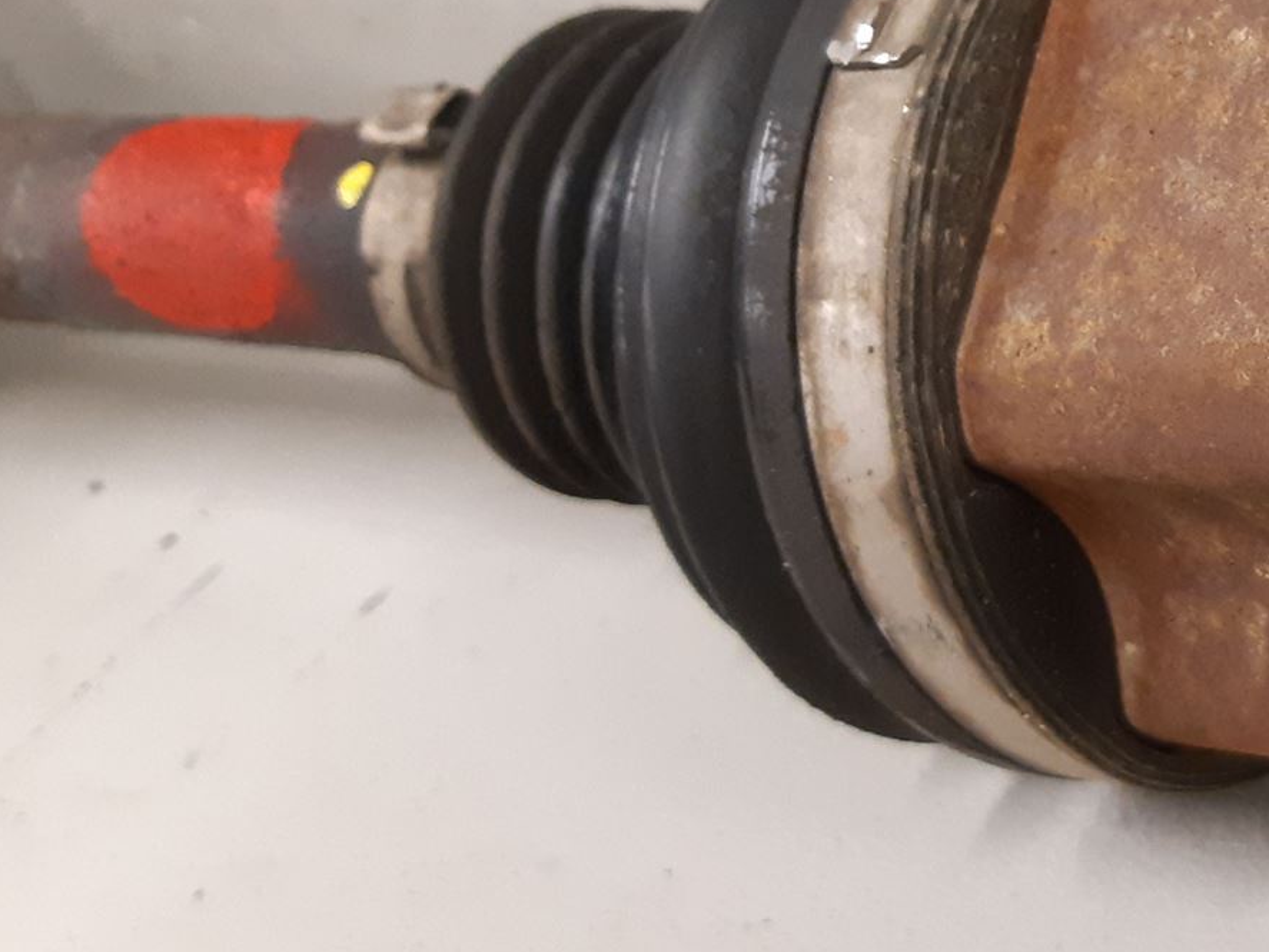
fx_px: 2200
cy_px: 290
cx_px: 1411
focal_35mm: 60
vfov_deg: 24.3
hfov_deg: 29.0
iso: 250
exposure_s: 1/50
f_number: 1.7
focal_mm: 3.93
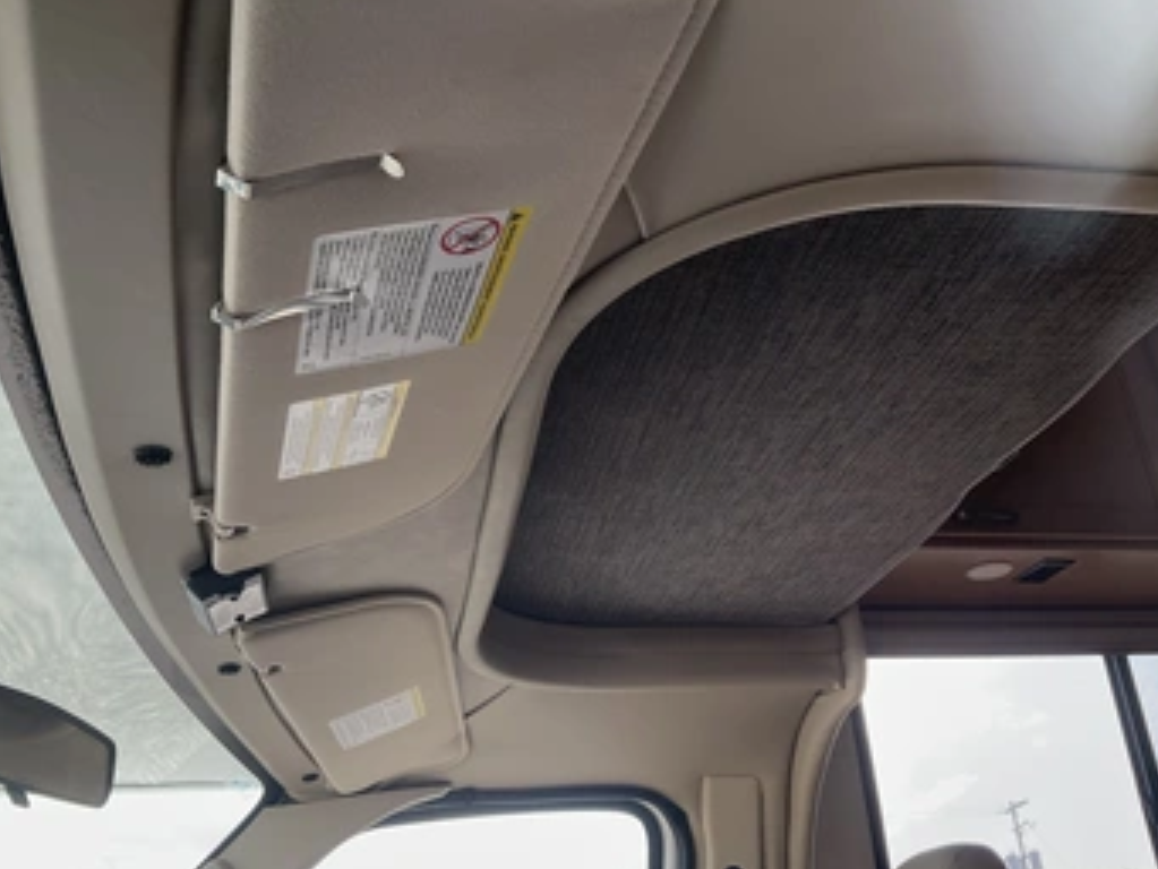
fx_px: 1138
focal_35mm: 34
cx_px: 557
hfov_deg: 53.9
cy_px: 465
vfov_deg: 41.8
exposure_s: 1/198
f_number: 1.8
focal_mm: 3
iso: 25
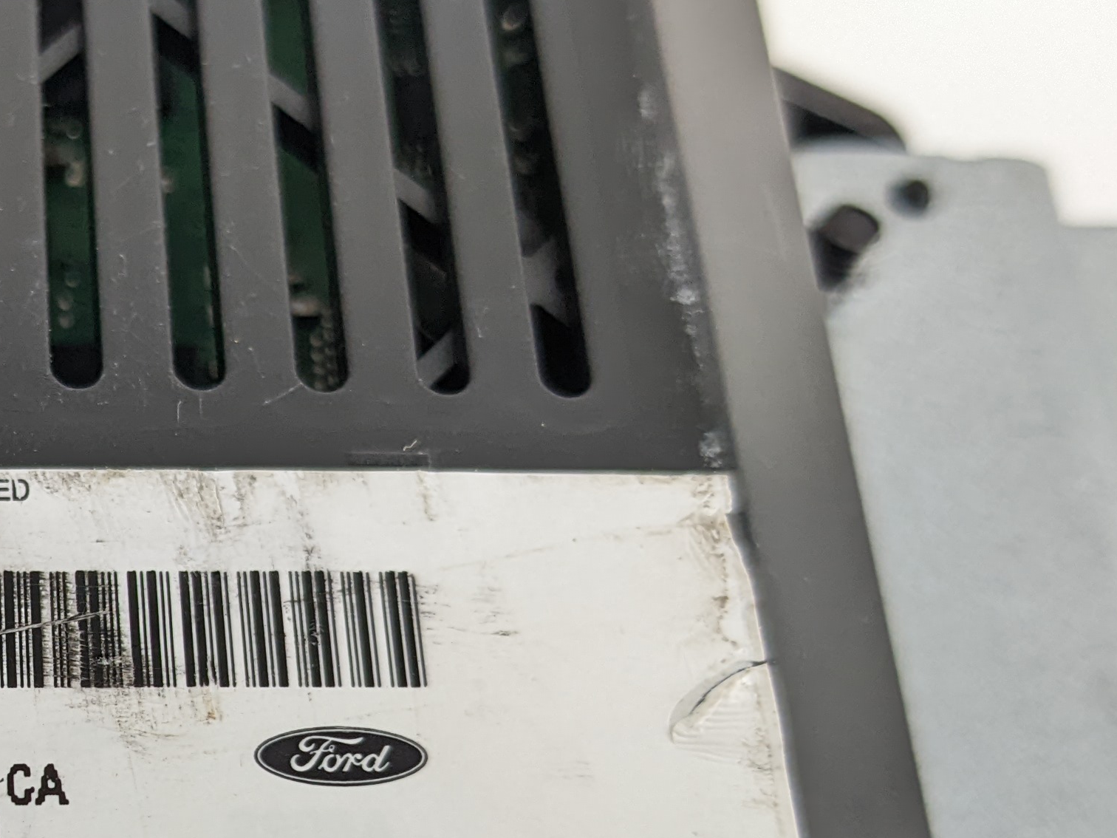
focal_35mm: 72
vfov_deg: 20.1
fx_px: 2323
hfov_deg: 25.7
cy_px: 733
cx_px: 2
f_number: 1.73
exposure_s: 1/170
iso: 98
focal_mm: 4.38
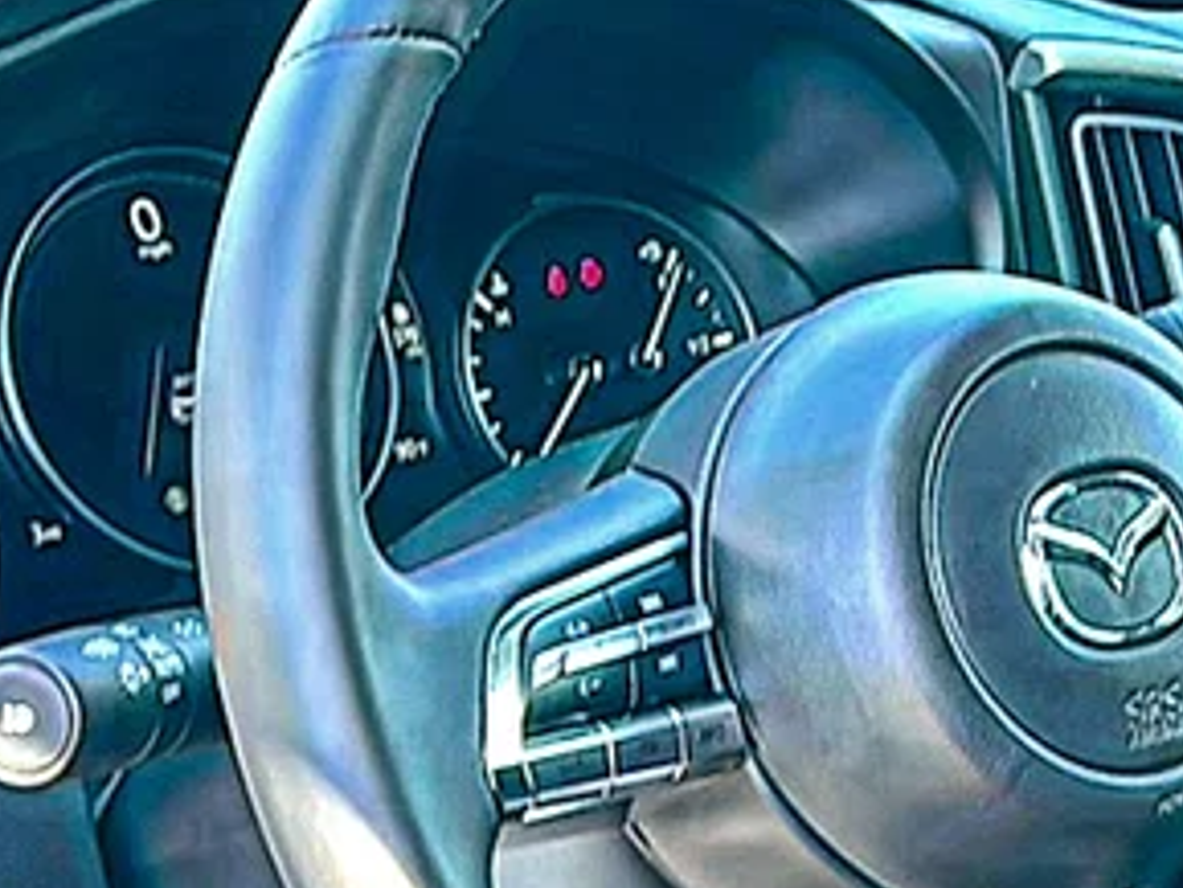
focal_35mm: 92
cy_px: 608
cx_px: 1253
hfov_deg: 20.4
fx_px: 3145
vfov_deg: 16.0
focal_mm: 6.86
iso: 125
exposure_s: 1/117
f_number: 1.78
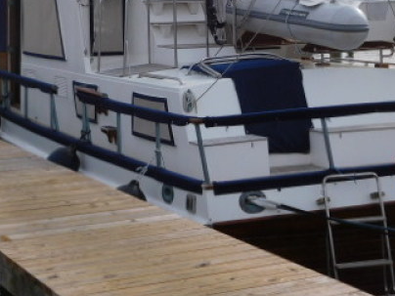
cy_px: 34
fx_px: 1016
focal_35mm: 89
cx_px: 188
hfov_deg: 22.0
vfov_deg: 16.4
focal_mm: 8
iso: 125
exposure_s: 1/1250
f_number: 4
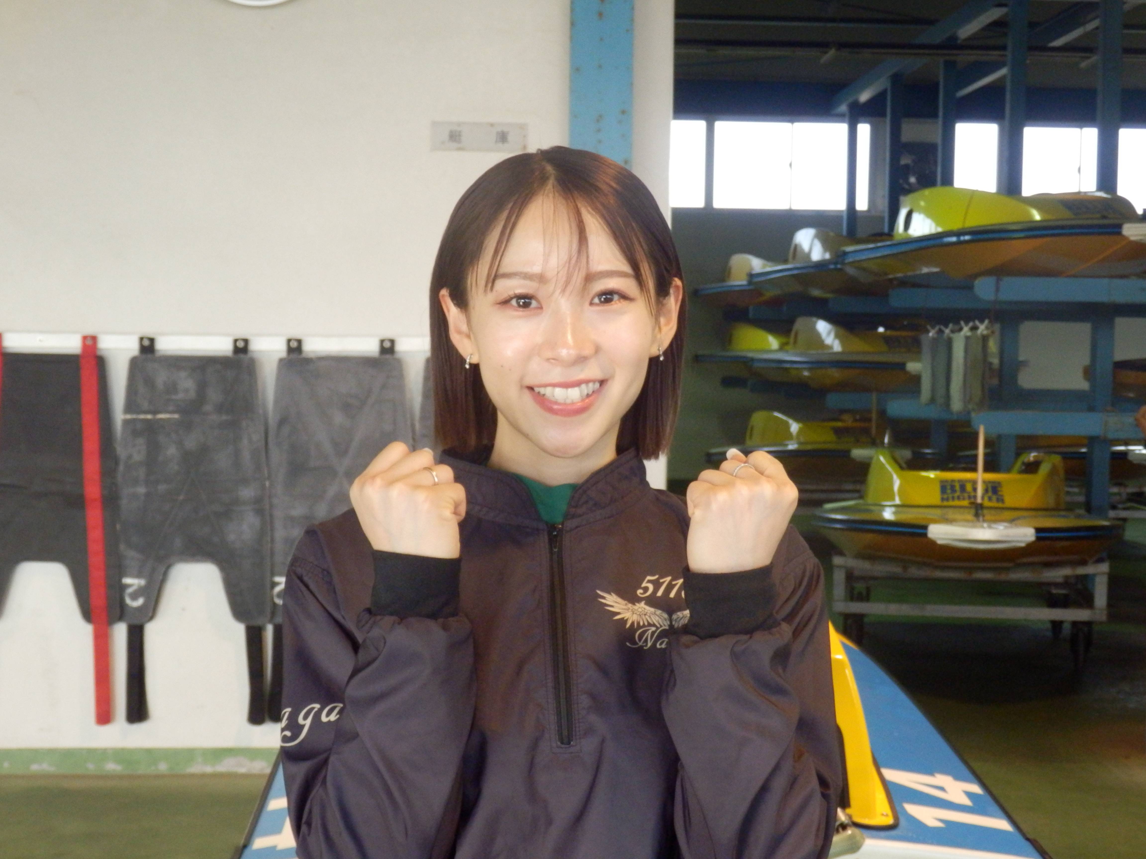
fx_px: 1788
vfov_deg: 27.0
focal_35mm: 54
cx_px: 573
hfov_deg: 35.5
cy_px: 430
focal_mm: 9.8
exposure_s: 1/100
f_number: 4.1
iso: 500
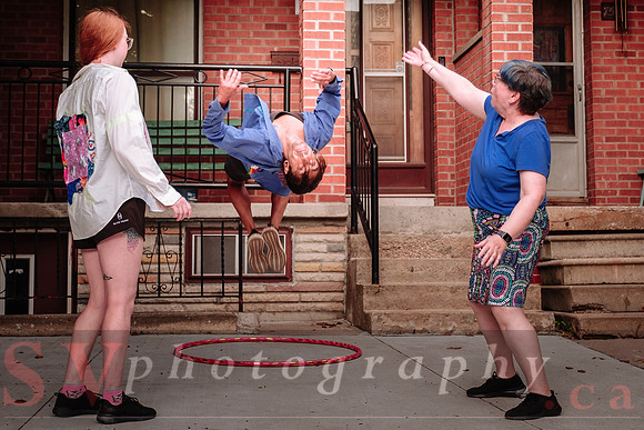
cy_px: 183
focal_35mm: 58
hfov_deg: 34.5
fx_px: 1037
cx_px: 322
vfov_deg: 23.4
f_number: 2.8
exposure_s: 1/500
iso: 400
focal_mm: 29.2
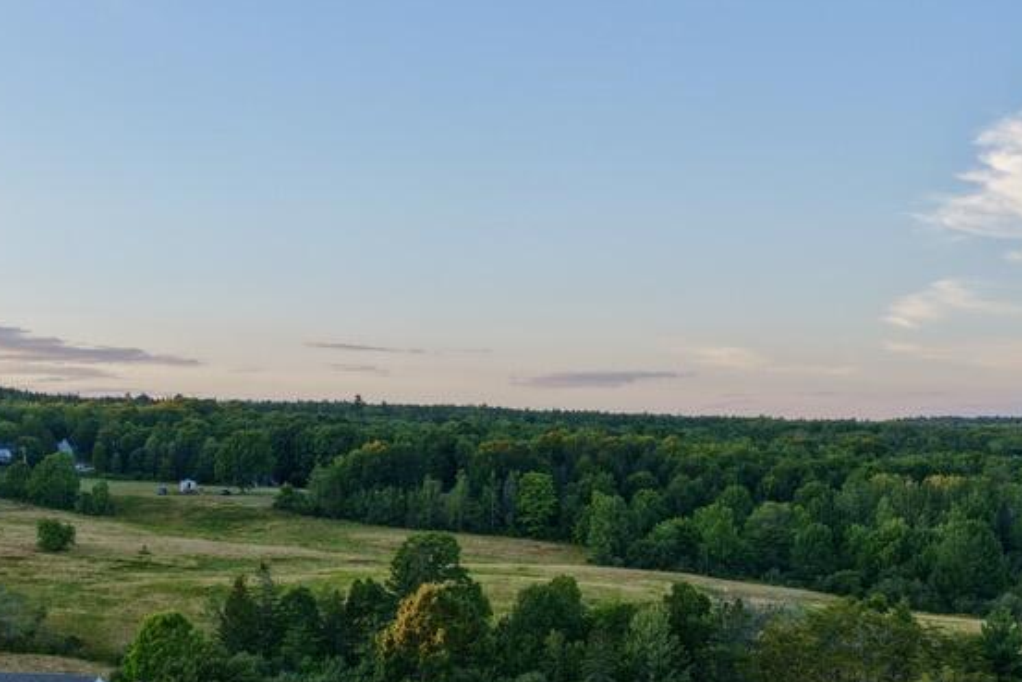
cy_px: 514
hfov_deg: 35.5
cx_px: 270
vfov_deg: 24.4
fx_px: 1562
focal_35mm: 55
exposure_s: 1/160
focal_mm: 14.45
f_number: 2.8
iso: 100
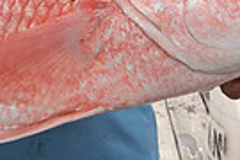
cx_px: -25
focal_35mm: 120
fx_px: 800
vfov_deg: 10.7
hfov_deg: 16.5
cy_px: -136
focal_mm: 28
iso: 250
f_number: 9
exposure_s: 1/320
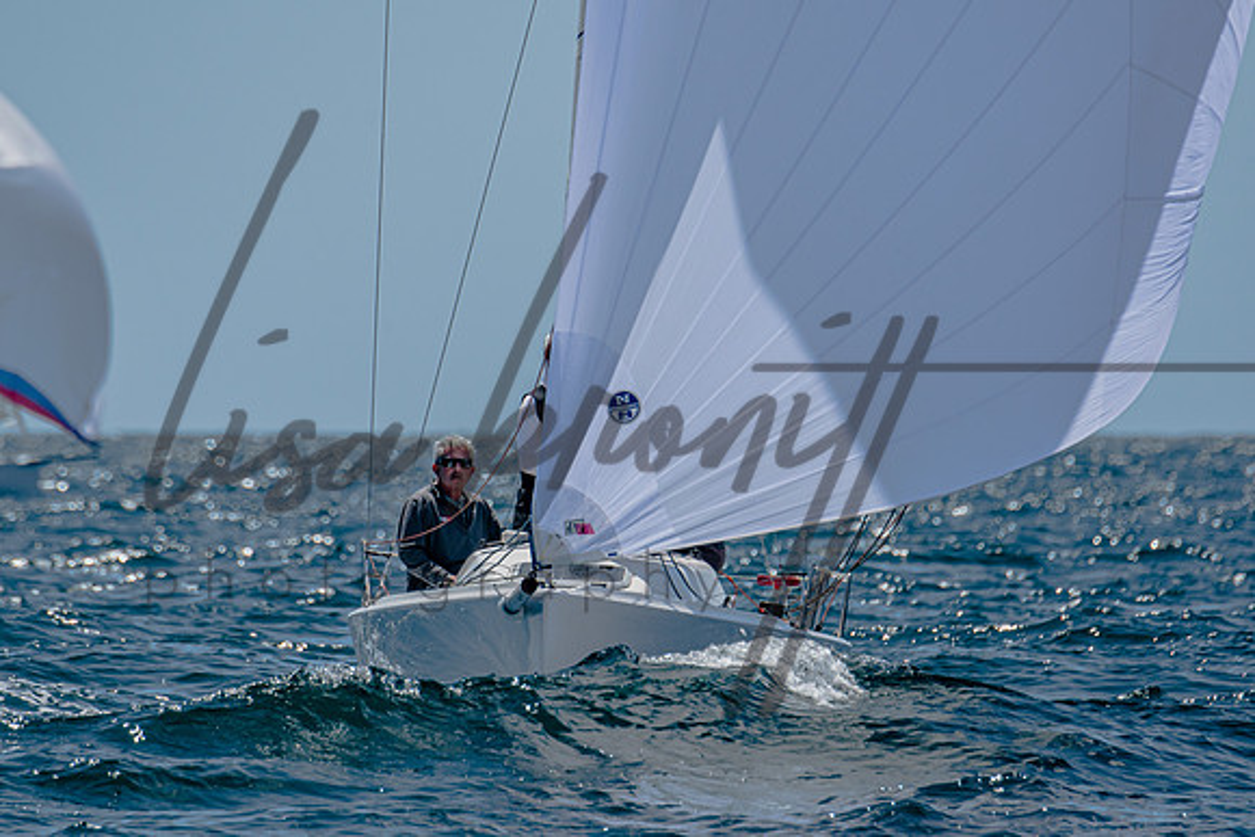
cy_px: 453
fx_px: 24123
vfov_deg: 2.0
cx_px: 578
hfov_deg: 3.0
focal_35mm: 692
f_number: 5.6
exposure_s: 1/2000
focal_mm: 380
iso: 200
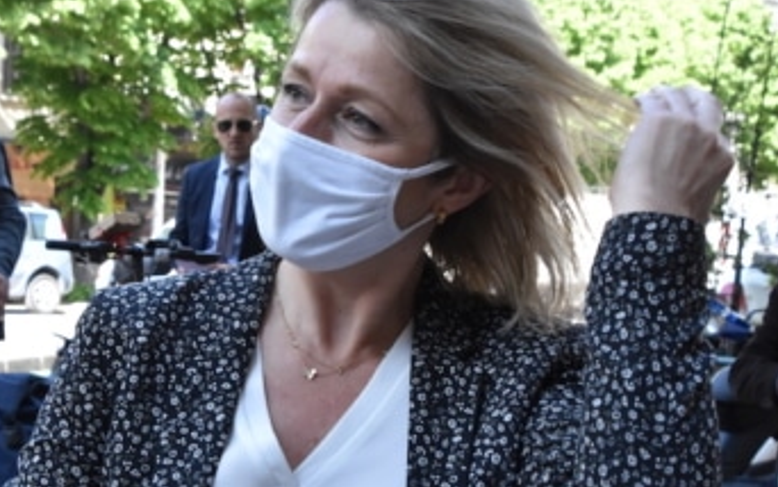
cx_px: 275
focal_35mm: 94
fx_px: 1991
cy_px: 309
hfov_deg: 22.0
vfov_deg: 13.9
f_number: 9
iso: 1600
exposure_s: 1/320
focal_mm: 35
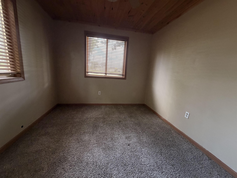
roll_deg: -2.6
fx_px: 96
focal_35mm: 14
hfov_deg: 102.1
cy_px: 89
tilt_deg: -9.2
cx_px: 118
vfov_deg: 85.7
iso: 320
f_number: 2.2
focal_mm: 2.22
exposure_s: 1/70
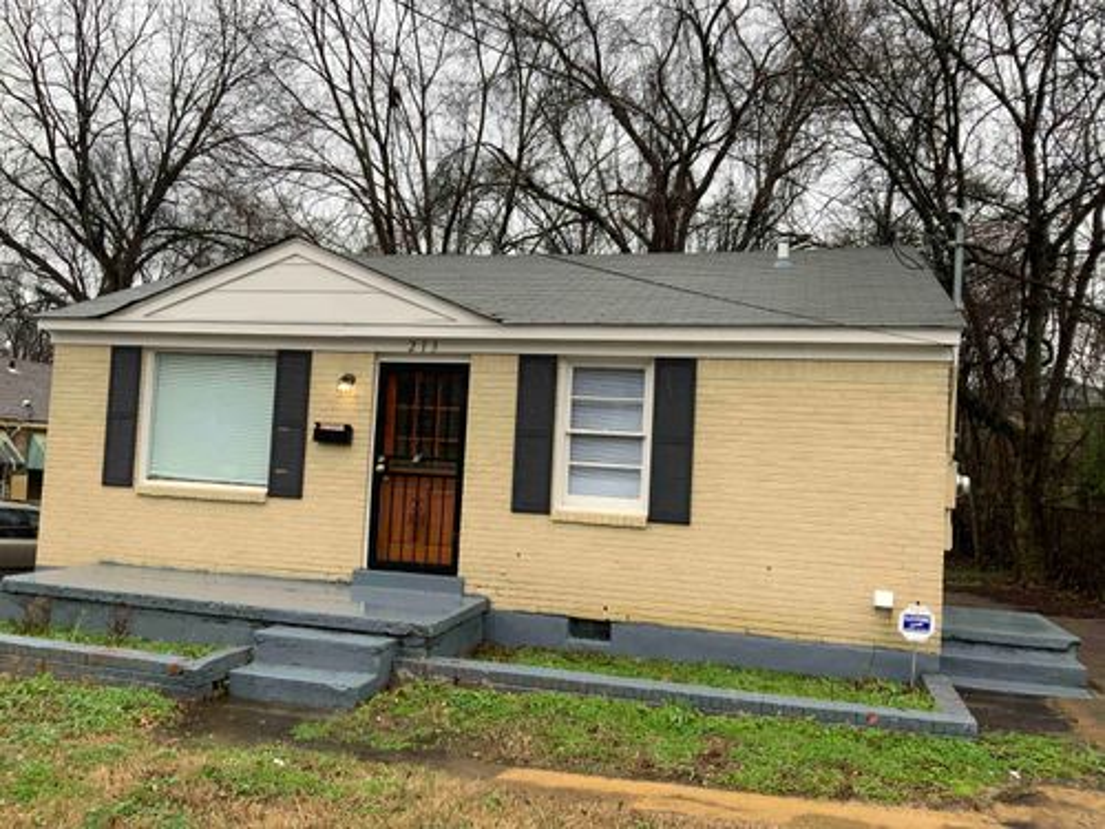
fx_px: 926
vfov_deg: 48.2
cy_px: 414
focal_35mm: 29
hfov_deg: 61.7
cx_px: 552
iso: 16
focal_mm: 3
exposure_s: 1/192
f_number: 1.8
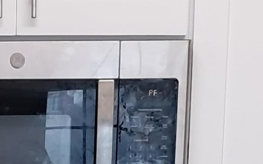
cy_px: 505
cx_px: -58
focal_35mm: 185
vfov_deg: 6.4
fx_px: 1326
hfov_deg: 11.1
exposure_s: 1/50
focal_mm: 4
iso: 160
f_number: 1.8
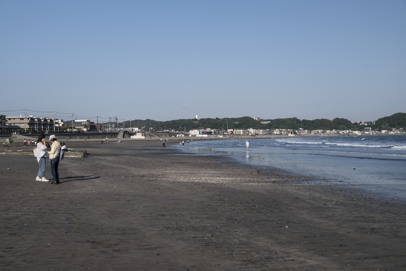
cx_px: 203
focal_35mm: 40
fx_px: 451
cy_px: 136
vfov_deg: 33.4
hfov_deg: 48.5
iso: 200
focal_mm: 26.6
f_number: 5.6
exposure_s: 1/450
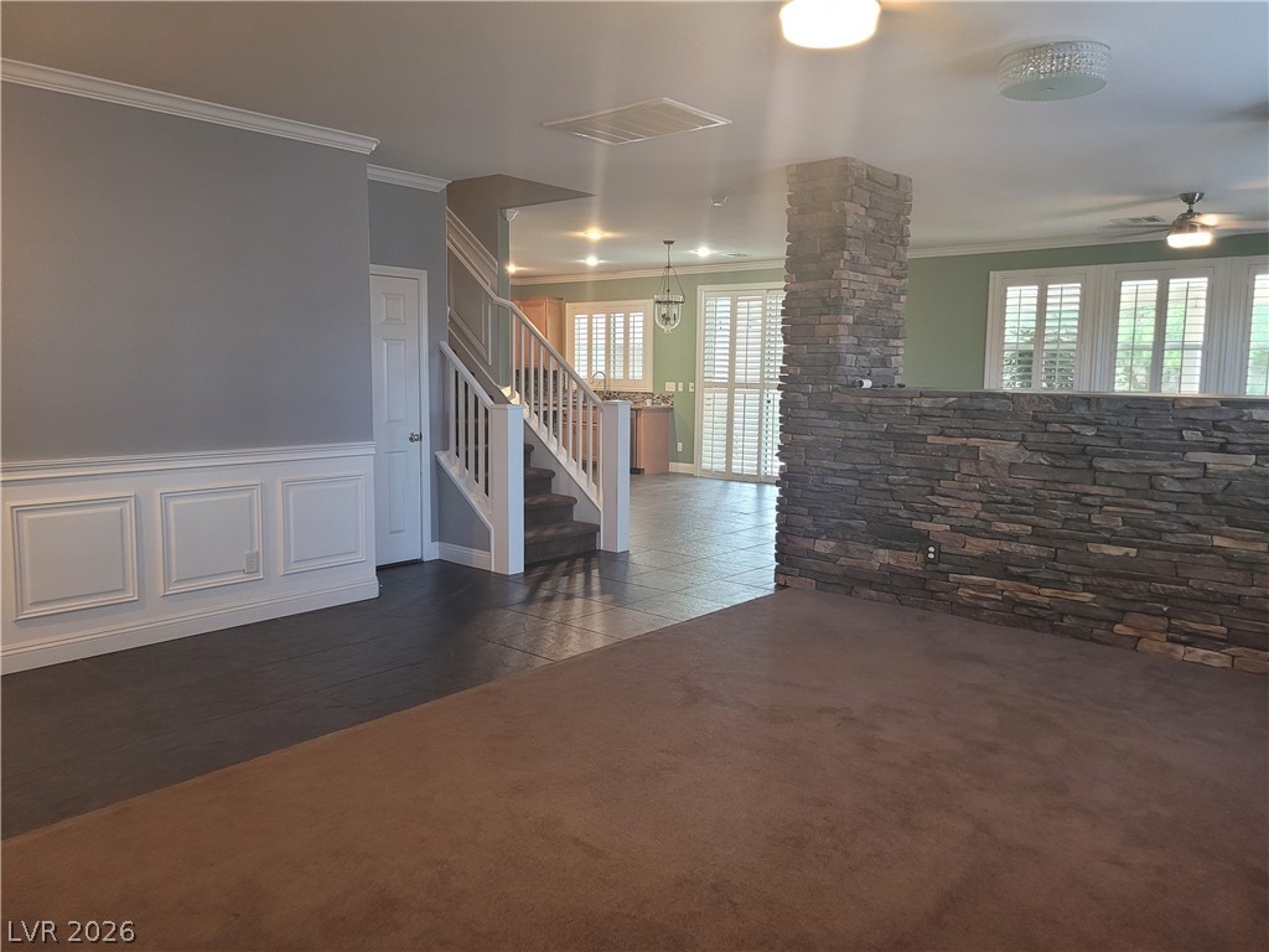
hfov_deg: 67.3
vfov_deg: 53.1
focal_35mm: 26
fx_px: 953
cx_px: 634
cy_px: 476
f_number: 1.8
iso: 250
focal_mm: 5.4
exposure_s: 1/40
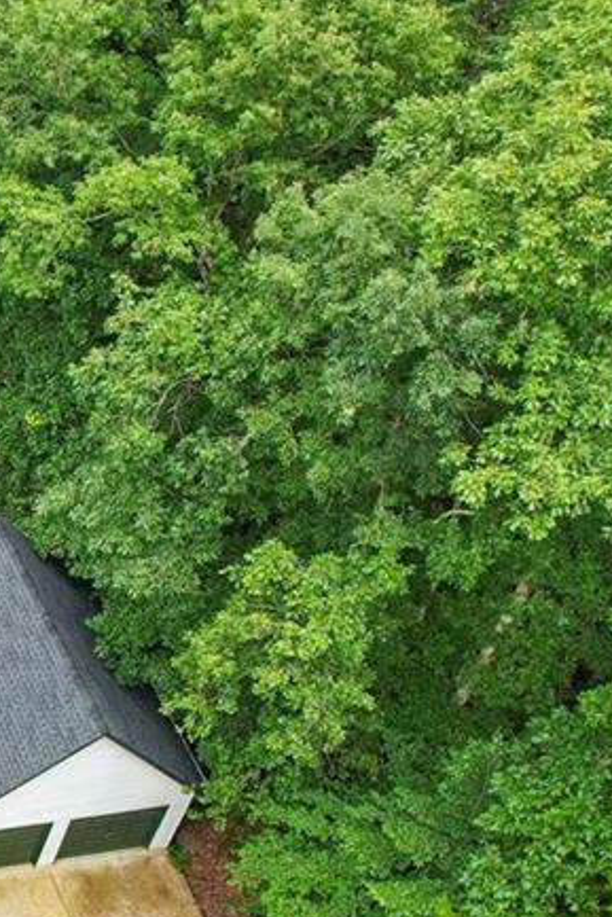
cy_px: 685
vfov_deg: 37.3
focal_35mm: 52
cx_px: -383
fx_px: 1325
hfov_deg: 20.8
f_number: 2.8
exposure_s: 1/250
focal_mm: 8.4
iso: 100
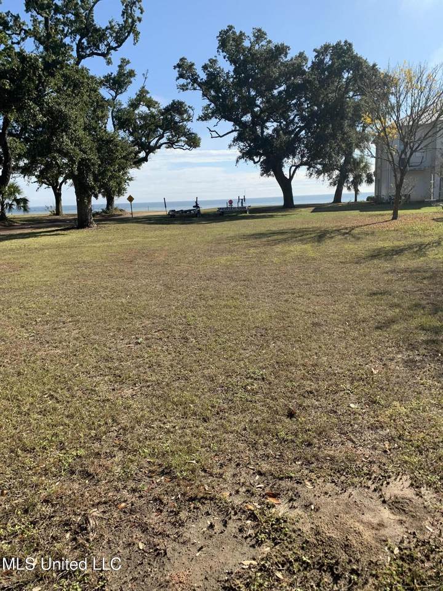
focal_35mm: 26
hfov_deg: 53.1
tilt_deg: -14.1
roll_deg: +0.2
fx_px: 444
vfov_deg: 67.3
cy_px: 296
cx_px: 222
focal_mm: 4.25
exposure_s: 1/1536
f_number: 1.8
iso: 25
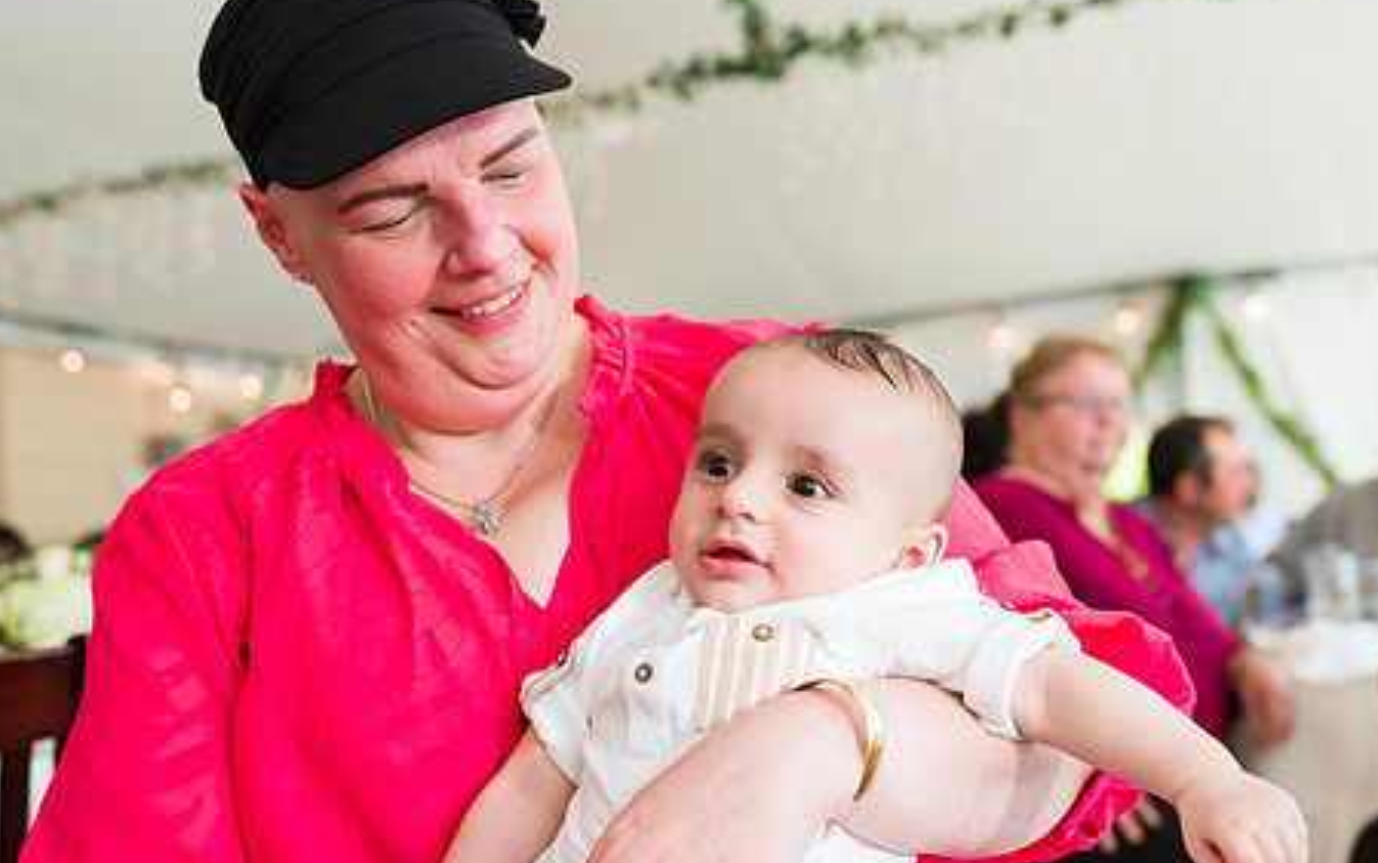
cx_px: 614
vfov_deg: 25.8
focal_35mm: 50
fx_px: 1878
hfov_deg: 40.2
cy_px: 547
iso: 320
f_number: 4.5
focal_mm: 38
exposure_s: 1/250
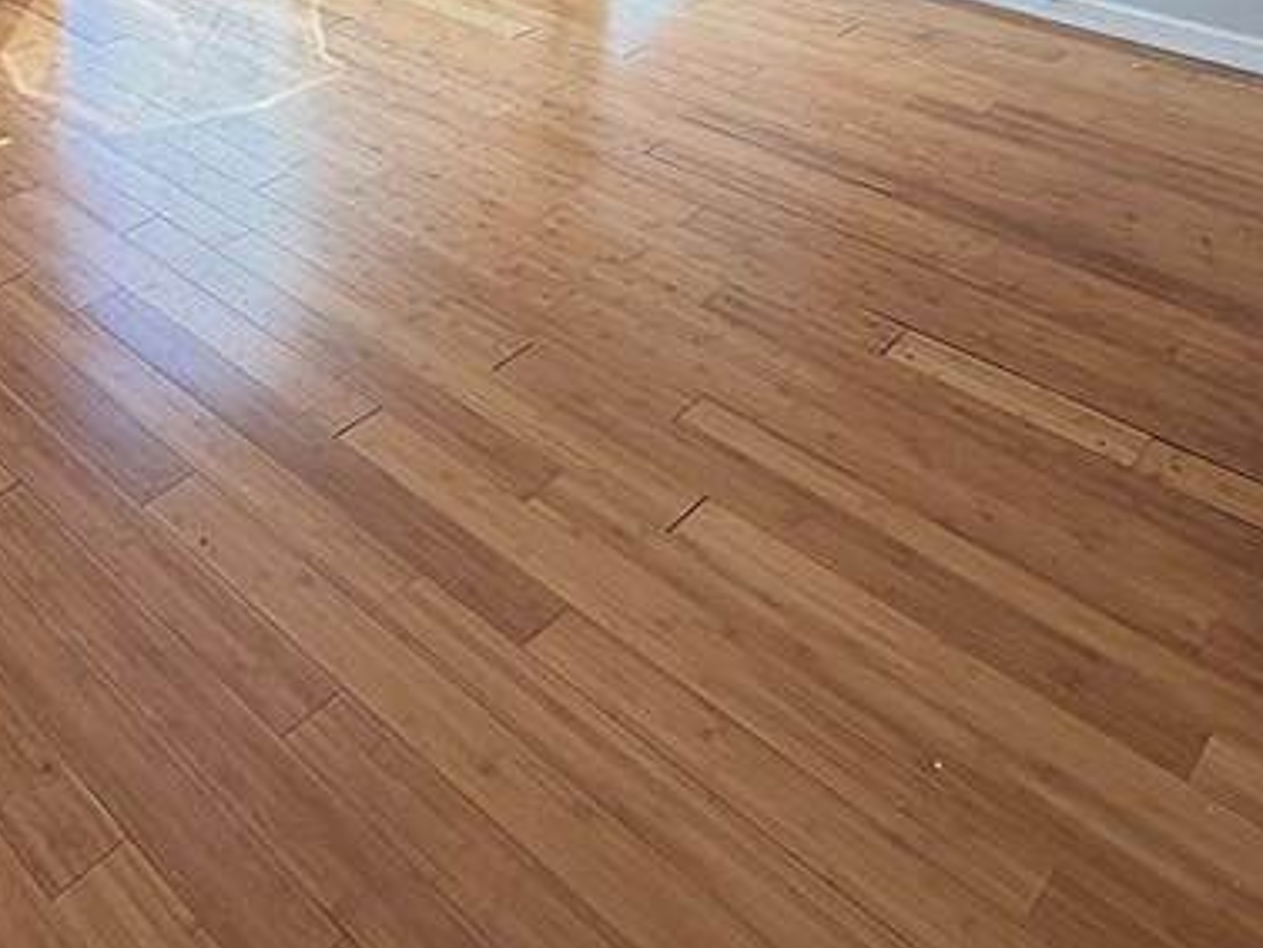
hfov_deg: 47.0
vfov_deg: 32.6
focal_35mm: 38
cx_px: 302
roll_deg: +0.4
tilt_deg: -16.8
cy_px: -121
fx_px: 1387
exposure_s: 1/221
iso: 40
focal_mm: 2.22
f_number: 2.2
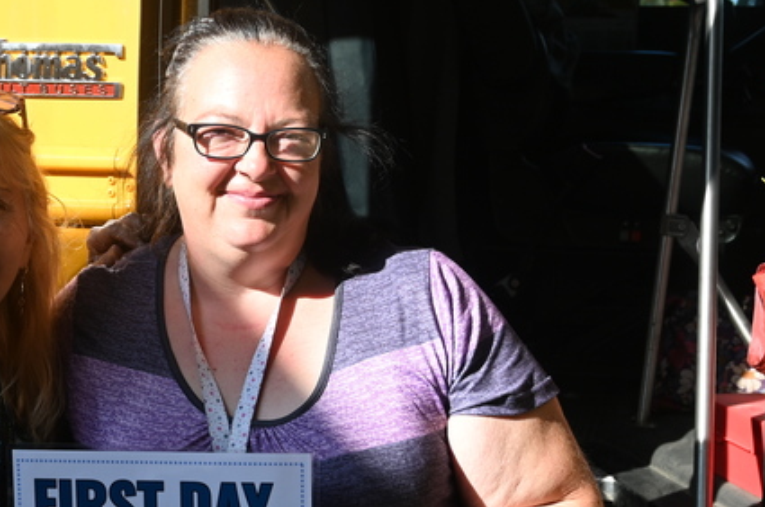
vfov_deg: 16.3
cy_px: 346
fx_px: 1765
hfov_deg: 23.9
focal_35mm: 83
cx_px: 94
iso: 125
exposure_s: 1/250
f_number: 5.6
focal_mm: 34.5
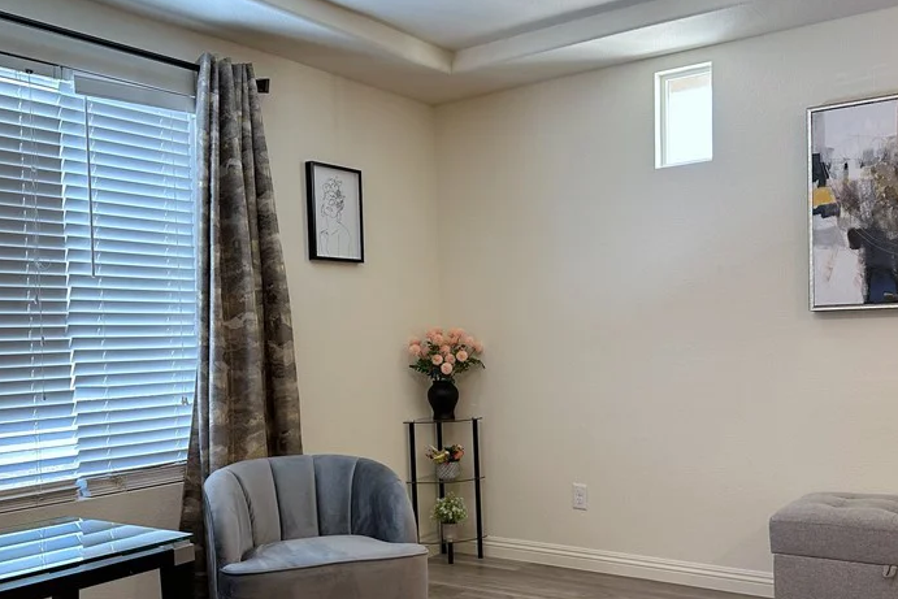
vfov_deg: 35.7
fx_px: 923
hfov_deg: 51.9
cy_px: 382
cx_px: 465
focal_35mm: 37
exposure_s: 1/120
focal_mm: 6.86
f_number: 1.78
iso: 125
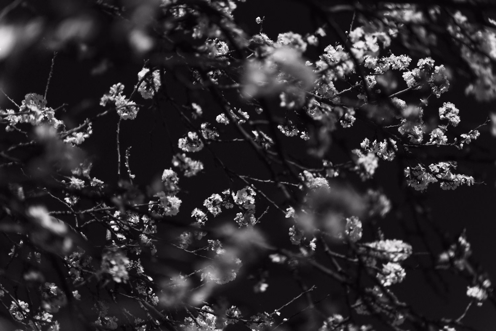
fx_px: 1033
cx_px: 248
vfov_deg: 18.2
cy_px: 166
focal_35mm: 75
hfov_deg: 27.0
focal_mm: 75
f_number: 2.8
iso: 50
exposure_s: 1/800
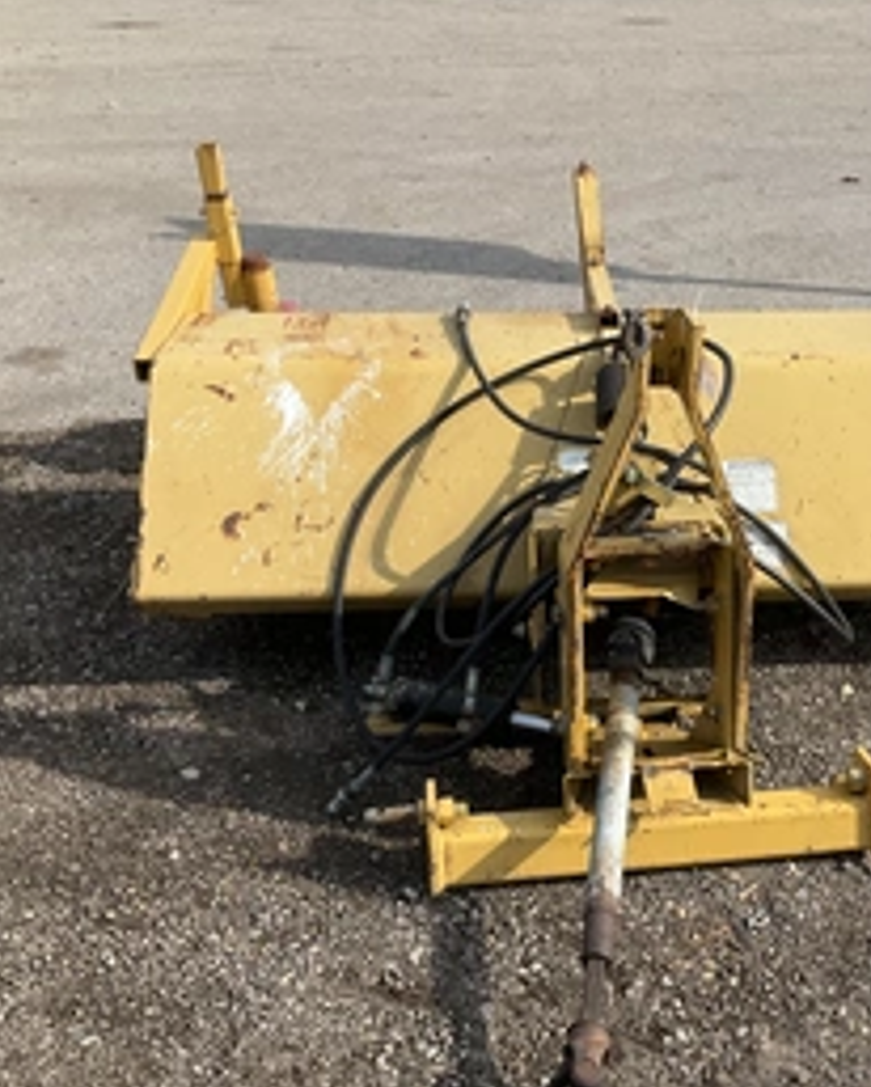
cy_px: 605
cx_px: 664
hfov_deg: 33.4
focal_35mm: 44
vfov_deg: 41.9
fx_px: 1416
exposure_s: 1/1221
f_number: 1.8
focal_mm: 3
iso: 25
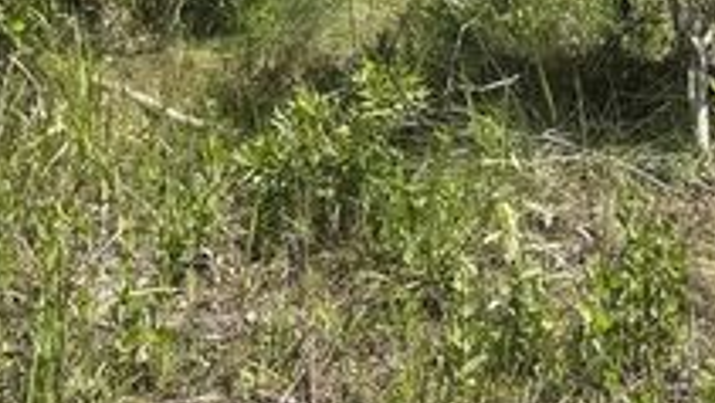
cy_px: -254
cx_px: 78
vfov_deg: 13.1
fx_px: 1632
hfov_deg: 24.1
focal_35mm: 86
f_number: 1.6
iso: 50
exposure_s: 1/1590
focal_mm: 5.96
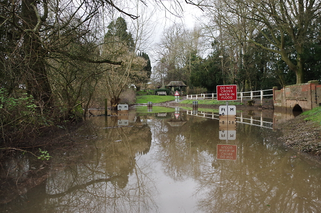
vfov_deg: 36.8
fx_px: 320
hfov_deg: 53.2
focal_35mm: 36
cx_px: 160
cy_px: 106
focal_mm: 24.38
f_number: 5.6
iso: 1600
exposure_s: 1/800
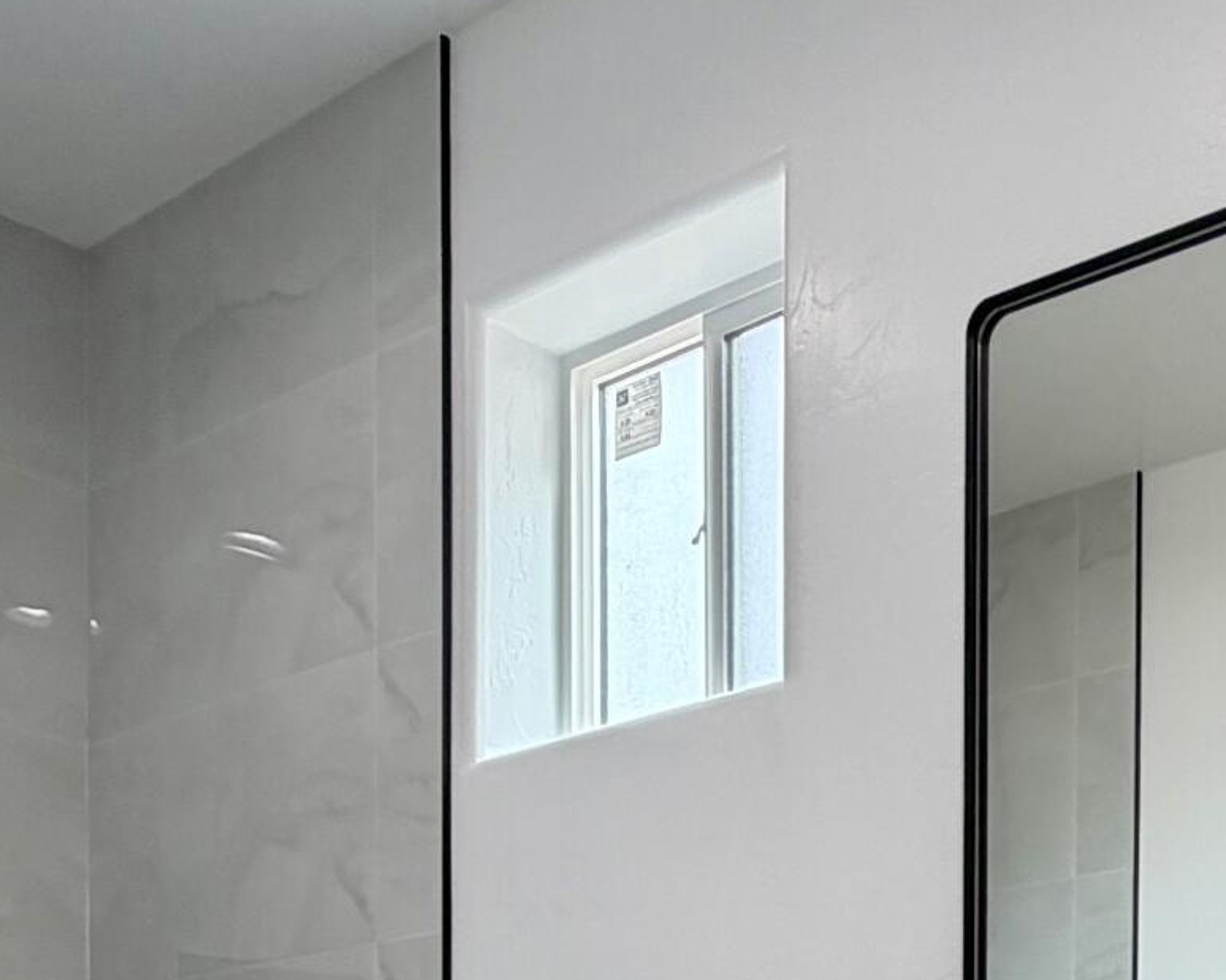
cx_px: 1338
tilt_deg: -1.9
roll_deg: +0.2
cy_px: 1354
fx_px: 1923
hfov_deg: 31.5
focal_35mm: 53
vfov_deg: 24.2
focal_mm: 2.22
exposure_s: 1/120
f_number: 2.2
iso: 80
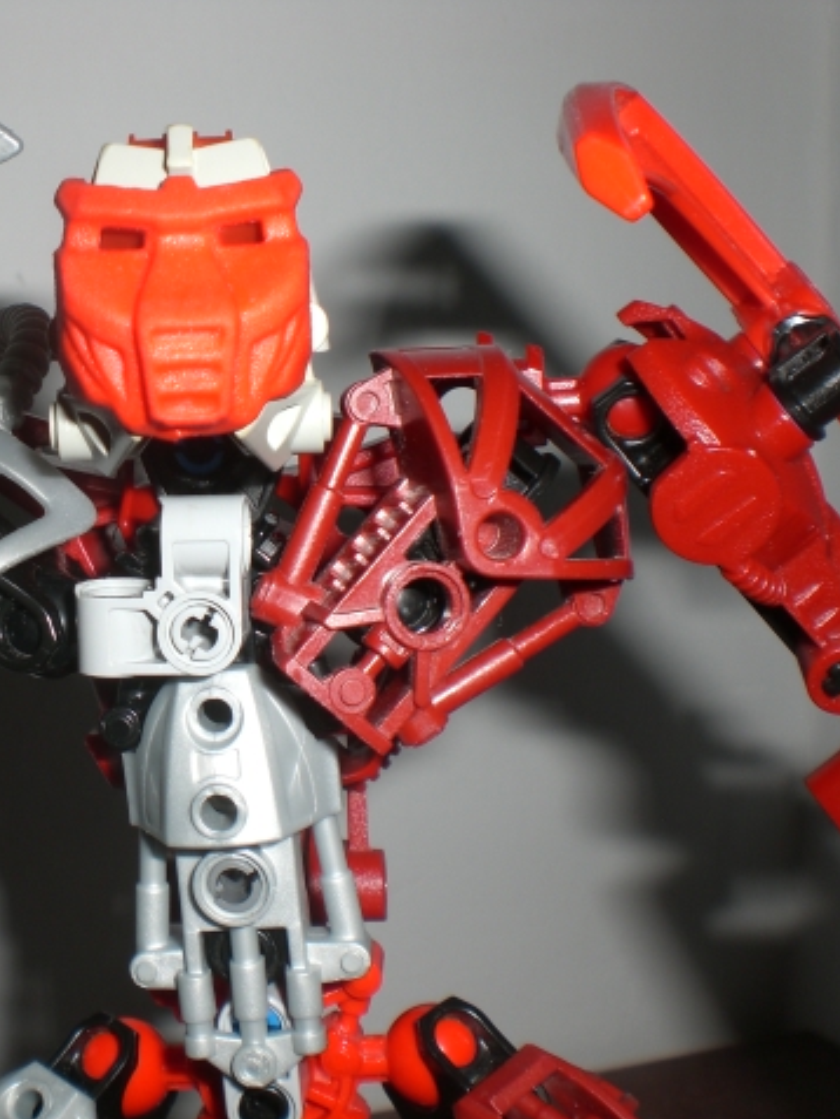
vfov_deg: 37.5
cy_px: 561
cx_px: 141
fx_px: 1649
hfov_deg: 27.9
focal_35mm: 51
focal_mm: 6.3
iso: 50
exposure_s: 1/60
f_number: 4.4
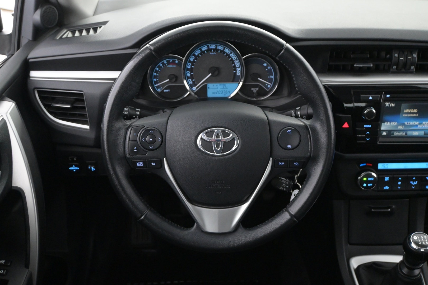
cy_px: 142
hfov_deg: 49.6
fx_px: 464
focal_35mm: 39
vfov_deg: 34.2
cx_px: 214
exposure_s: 1/40
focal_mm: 26
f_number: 4.5
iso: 4000
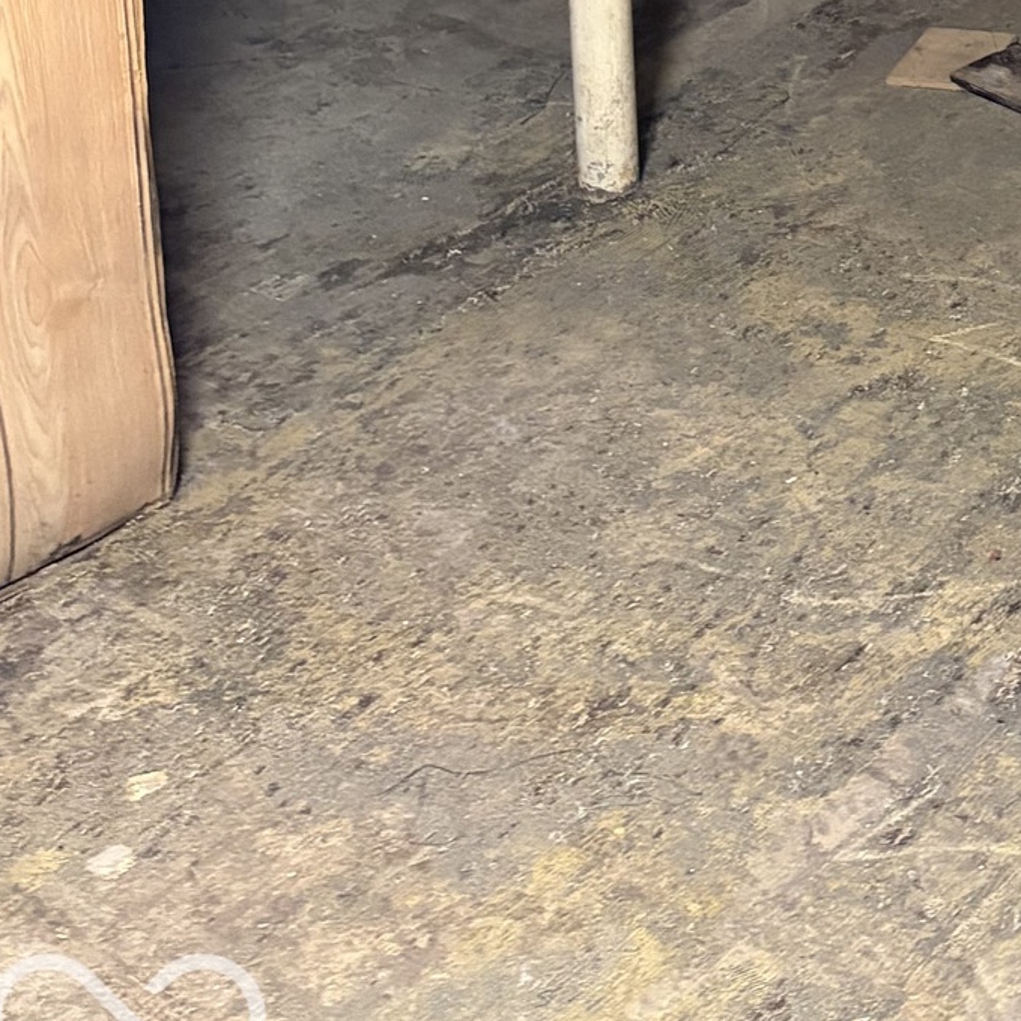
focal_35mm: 78
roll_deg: -0.2
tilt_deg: -12.7
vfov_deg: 19.4
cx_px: 1254
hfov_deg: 20.6
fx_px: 2603
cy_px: -508
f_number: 1.6
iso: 800
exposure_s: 1/30
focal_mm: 5.96
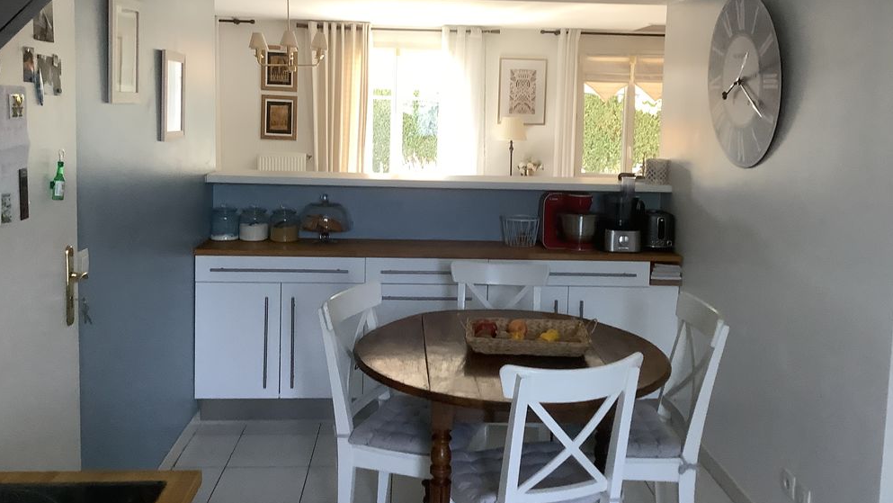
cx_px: 445
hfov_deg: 58.0
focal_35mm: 34
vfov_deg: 34.4
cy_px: 177
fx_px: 805
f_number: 2.4
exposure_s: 1/60
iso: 160
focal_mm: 3.3
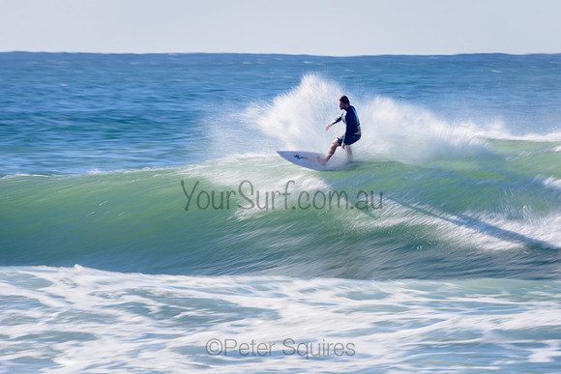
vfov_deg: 2.2
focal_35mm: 612
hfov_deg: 3.4
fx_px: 9543
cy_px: 150
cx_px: 341
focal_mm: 500
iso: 31
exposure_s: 1/20
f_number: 9
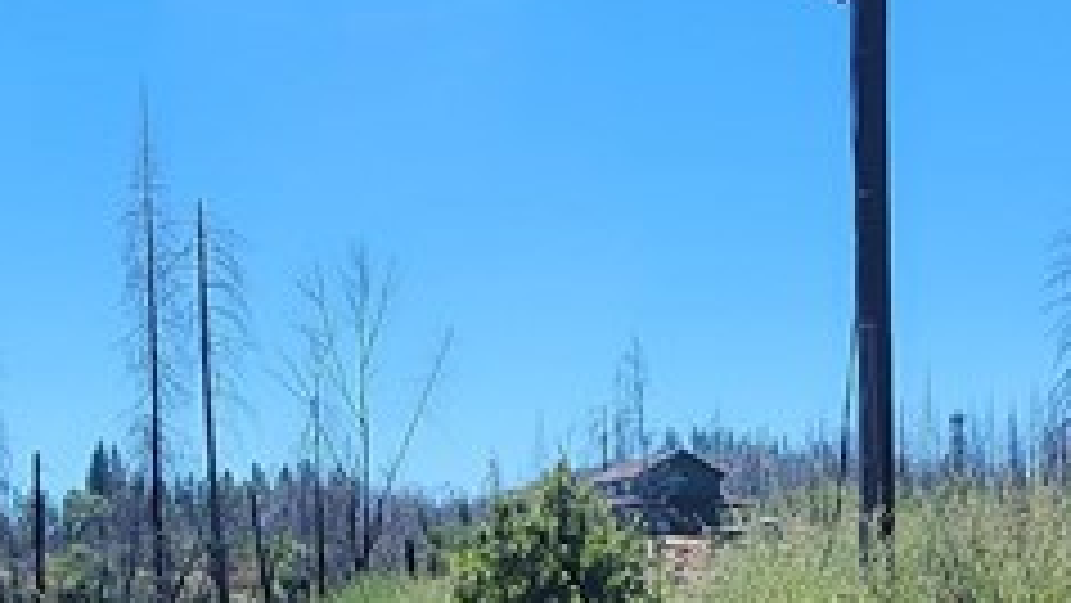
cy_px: 878
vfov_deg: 17.9
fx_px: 1733
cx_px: 428
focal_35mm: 61
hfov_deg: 34.2
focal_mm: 2.2
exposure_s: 1/1563
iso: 50
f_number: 2.2
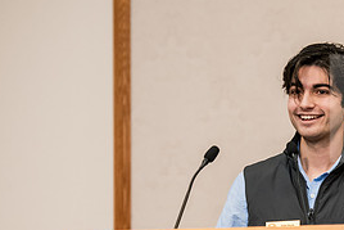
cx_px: 291
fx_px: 2792
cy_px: 210
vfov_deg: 4.7
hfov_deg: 7.0
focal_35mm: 292
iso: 2000
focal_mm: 135
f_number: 3.2
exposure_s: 1/200
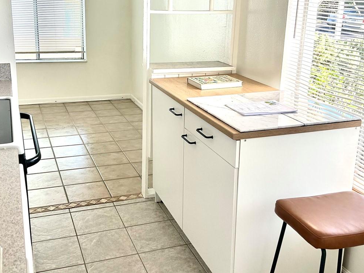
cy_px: 114
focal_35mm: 42
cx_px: 178
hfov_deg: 44.8
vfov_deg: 34.3
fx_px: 442
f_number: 1.5
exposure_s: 1/397
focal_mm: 5.7
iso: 50
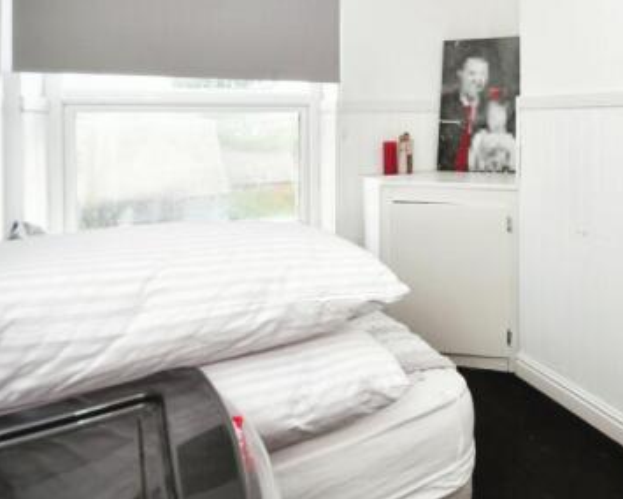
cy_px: 126
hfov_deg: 56.4
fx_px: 479
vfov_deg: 52.5
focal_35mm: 26
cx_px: 568
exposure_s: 1/60
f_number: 8
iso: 400
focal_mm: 10
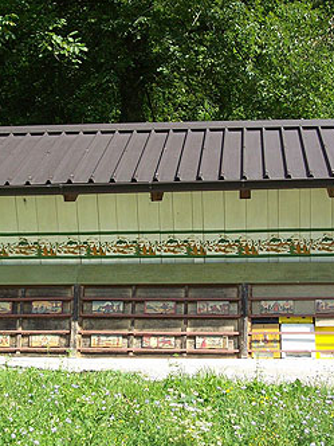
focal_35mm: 61
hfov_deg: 24.0
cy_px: 224
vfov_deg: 31.7
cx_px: 161
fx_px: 785
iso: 80
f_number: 3
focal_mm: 7.6
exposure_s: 1/522
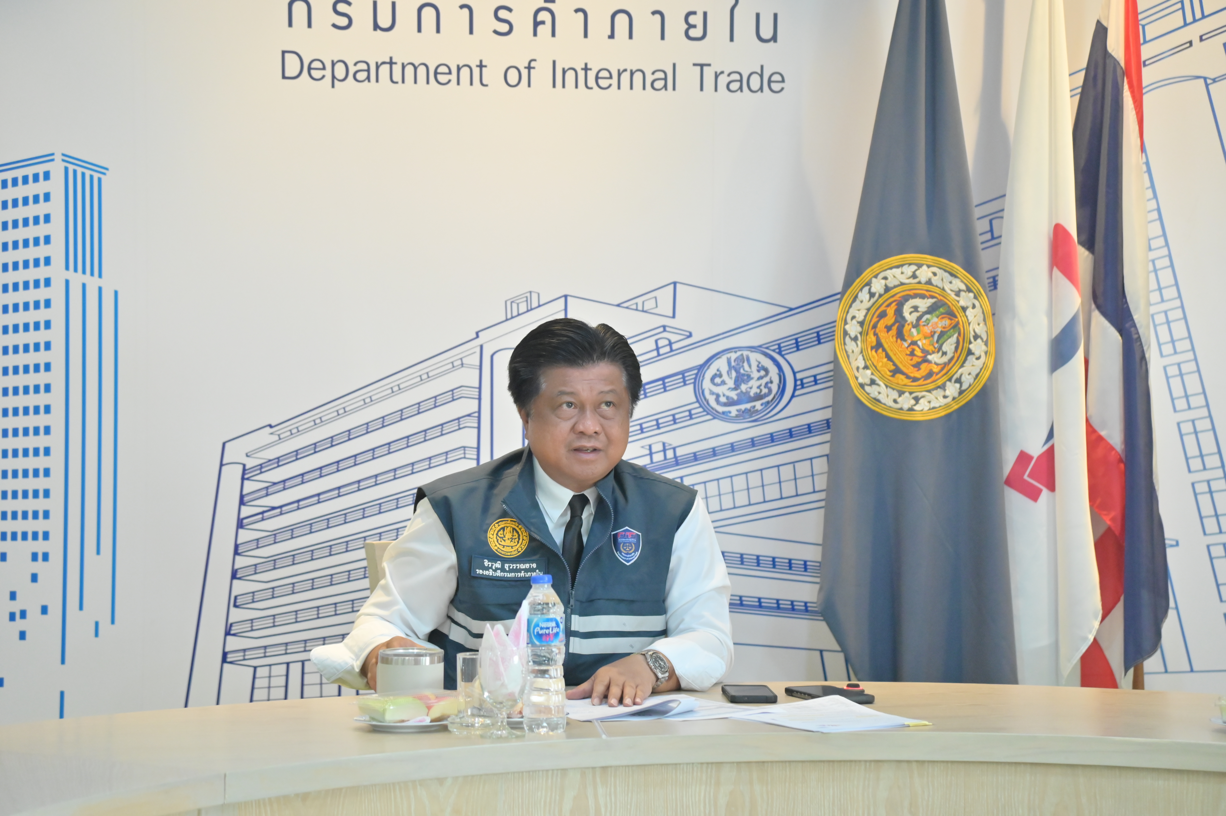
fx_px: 4084
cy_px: 408
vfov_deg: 11.4
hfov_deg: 17.1
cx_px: 613
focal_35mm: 120
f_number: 4.5
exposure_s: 1/200
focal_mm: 120
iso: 5000
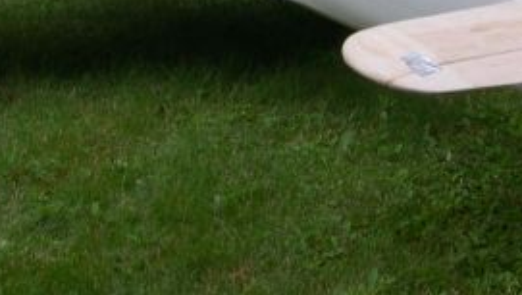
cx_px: 162
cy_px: -17
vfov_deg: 9.9
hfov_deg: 17.5
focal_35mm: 122
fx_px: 1690
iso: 100
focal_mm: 8
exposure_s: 1/148
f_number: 7.6
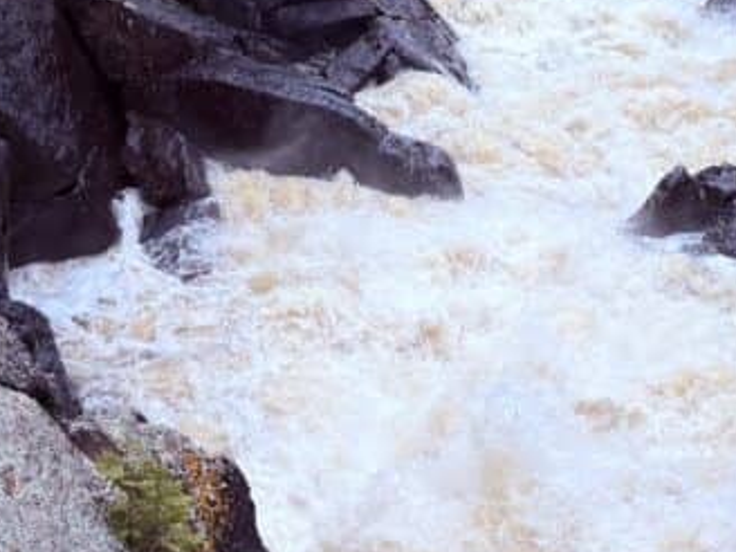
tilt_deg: -30.0
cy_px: 254
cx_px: 467
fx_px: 1595
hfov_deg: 25.9
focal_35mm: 75
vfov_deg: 19.6
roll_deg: -5.9
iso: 80
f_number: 1.78
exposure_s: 1/979
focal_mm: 6.76
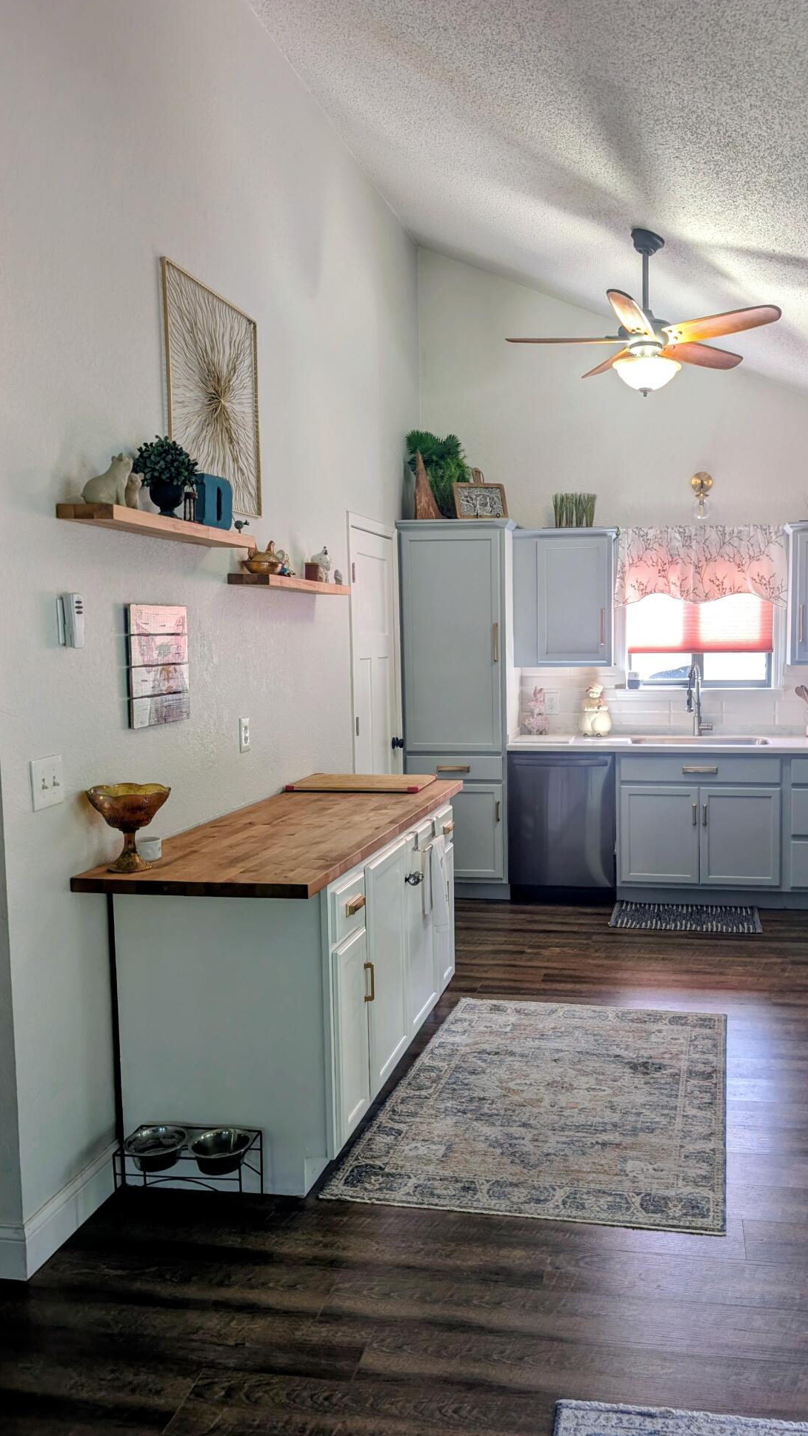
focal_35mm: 27
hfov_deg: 42.4
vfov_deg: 69.9
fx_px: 1028
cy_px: 727
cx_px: 526
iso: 21
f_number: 1.68
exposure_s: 1/35.1
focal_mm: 6.9
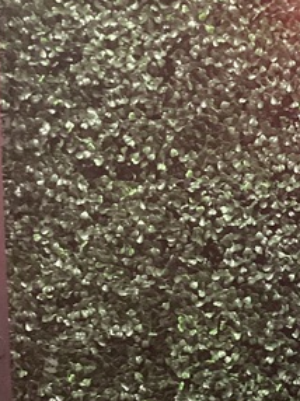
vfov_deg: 17.3
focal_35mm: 111
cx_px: 502
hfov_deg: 12.4
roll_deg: +0.7
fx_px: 1285
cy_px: 419
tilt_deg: -5.7
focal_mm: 3.3
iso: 320
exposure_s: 1/40
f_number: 2.4
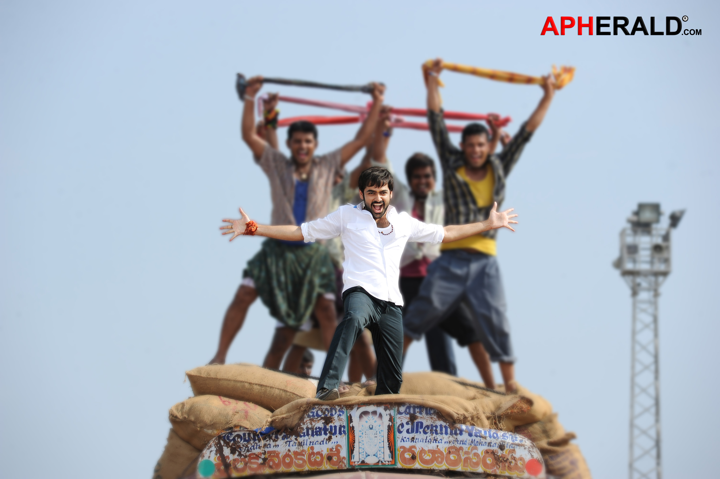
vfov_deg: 6.9
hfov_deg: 10.3
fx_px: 3997
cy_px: 240
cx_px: 360
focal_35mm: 200
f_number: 8
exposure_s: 1/500
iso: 200
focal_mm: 200
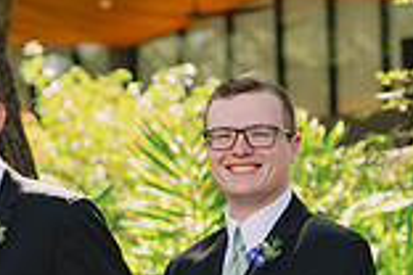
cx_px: -247
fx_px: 4187
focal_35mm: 365
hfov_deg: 5.6
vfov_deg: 3.8
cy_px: 404
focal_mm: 95
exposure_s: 1/400
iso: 400
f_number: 4.5
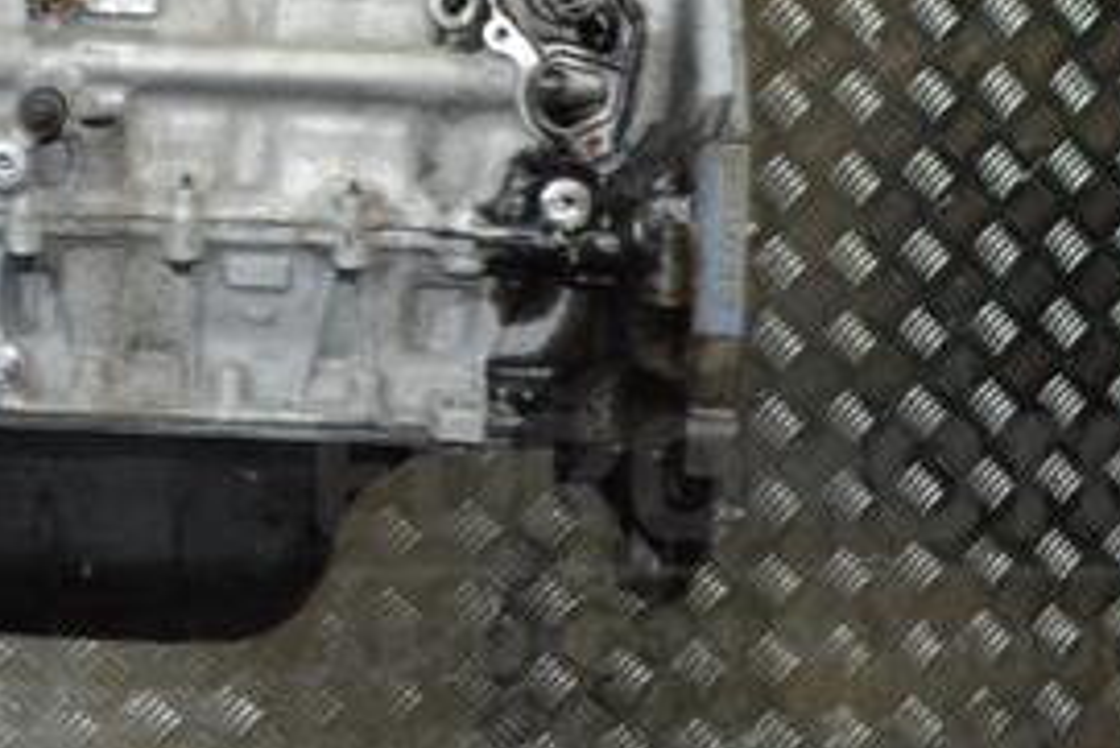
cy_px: -74
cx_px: 240
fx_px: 2272
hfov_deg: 27.2
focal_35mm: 73
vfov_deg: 18.0
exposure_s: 1/60
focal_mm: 22
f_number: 3.8
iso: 1250
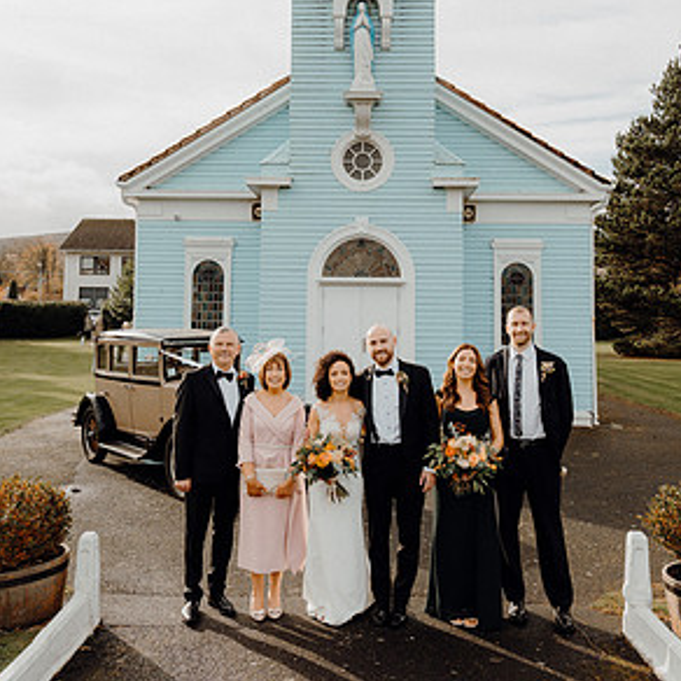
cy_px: 254
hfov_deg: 48.4
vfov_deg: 48.0
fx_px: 757
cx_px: 345
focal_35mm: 34
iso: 125
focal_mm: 26
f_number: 5
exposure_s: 1/500
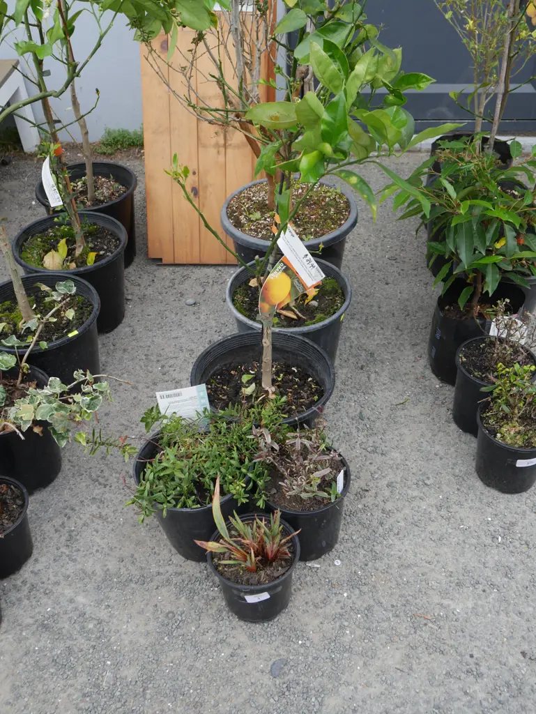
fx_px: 701
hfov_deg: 41.8
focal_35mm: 34
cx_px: 268
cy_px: 357
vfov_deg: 53.9
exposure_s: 1/160
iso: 200
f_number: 5
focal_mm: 17
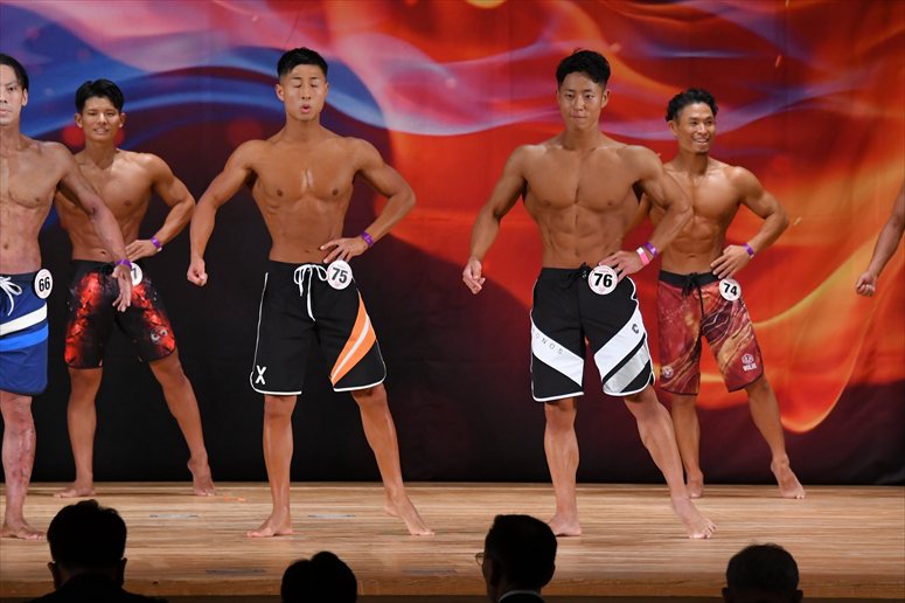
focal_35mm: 225
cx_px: 452
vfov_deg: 6.1
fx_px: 5654
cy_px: 302
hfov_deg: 9.2
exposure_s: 1/400
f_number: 5.6
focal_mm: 150
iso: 3200
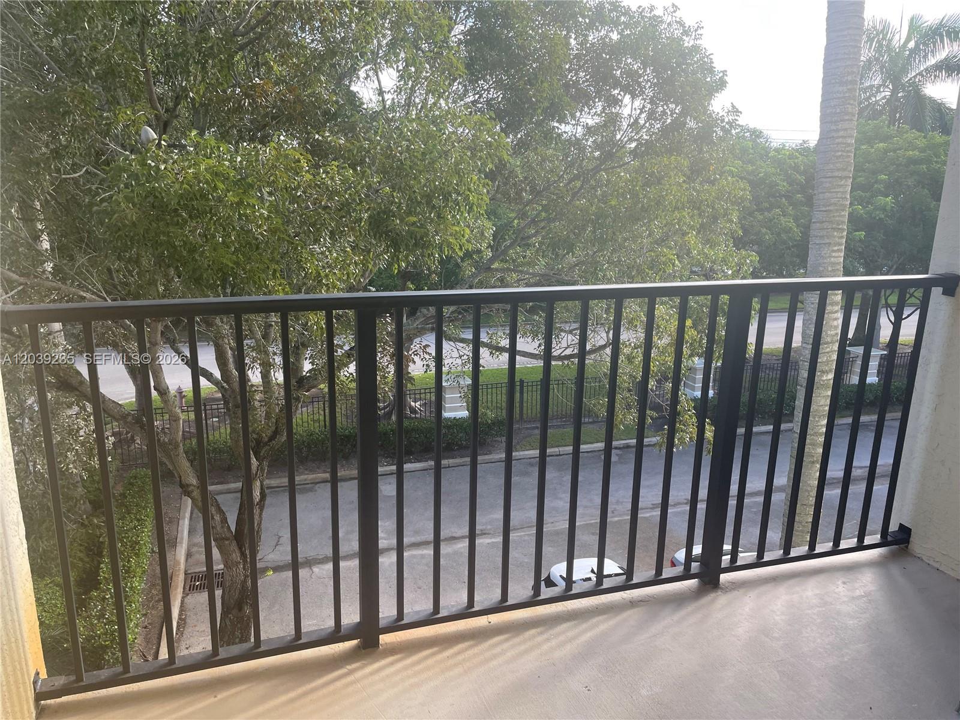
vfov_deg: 53.1
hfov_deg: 67.3
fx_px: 721
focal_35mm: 26
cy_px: 360
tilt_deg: -15.5
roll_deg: -1.9
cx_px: 480
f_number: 1.6
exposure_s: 1/341
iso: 32
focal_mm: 4.2
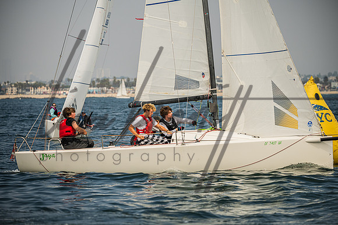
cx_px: 169
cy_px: 112
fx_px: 1878
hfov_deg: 10.3
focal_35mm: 200
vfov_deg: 6.9
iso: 200
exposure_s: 1/4000
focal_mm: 200
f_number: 5
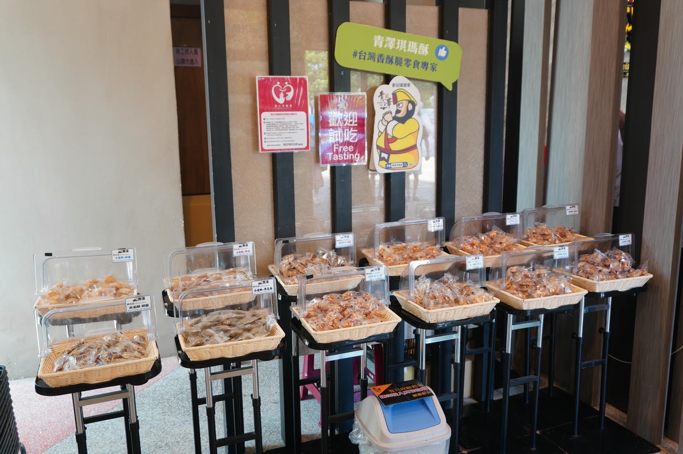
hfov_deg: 62.0
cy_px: 227
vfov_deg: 43.5
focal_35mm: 30
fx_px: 569
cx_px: 342
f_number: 4
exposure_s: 1/30
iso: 250
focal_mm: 20
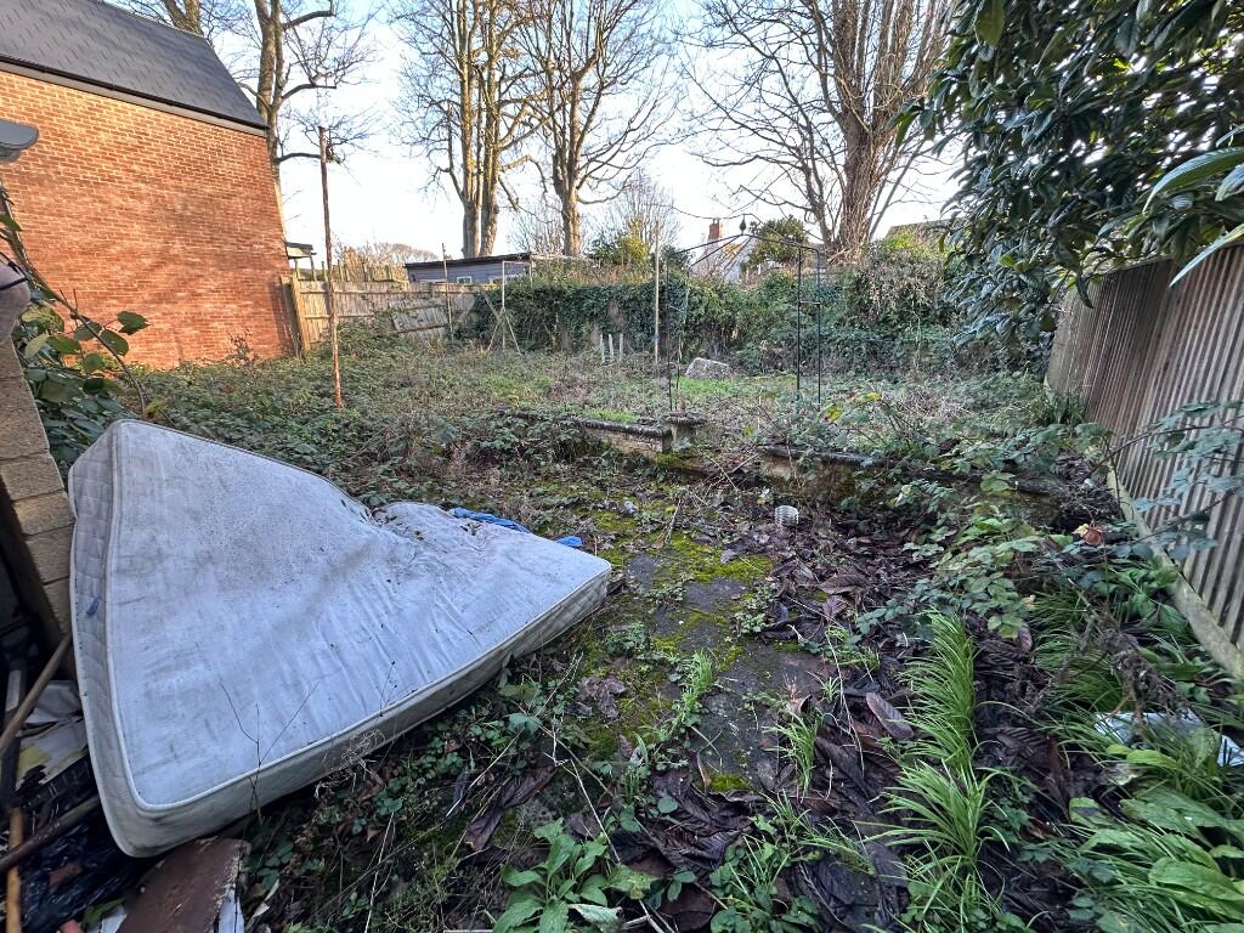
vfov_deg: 85.7
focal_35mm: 14
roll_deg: -0.4
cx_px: 622
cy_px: 466
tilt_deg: -16.9
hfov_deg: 102.1
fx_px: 503
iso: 80
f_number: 2.2
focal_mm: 2.22
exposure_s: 1/99
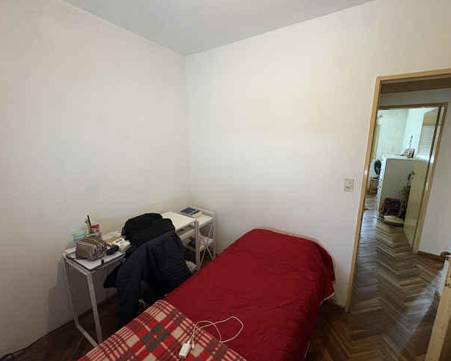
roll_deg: -0.1
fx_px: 200
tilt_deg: -11.2
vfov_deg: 84.1
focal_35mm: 15
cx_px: 243
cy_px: 177
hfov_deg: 96.6
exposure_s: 1/50
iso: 400
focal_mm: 2.22
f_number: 2.2
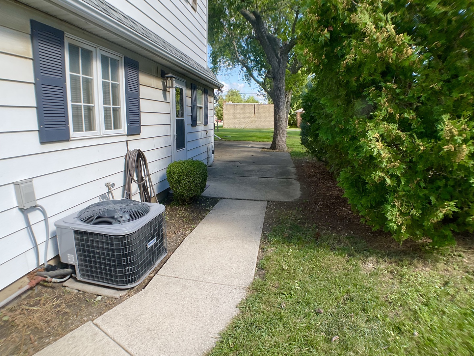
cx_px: 237
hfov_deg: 61.7
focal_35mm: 29
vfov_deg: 48.2
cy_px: 178
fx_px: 397
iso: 16
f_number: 1.8
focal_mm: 3
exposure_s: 1/439
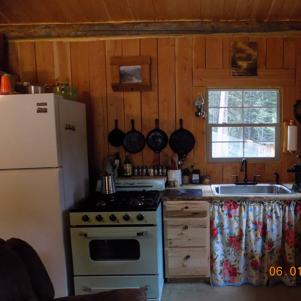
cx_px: 192
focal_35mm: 28
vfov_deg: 57.3
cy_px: 152
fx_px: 275
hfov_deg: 56.5
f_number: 3.1
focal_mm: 4
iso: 450
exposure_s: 1/30
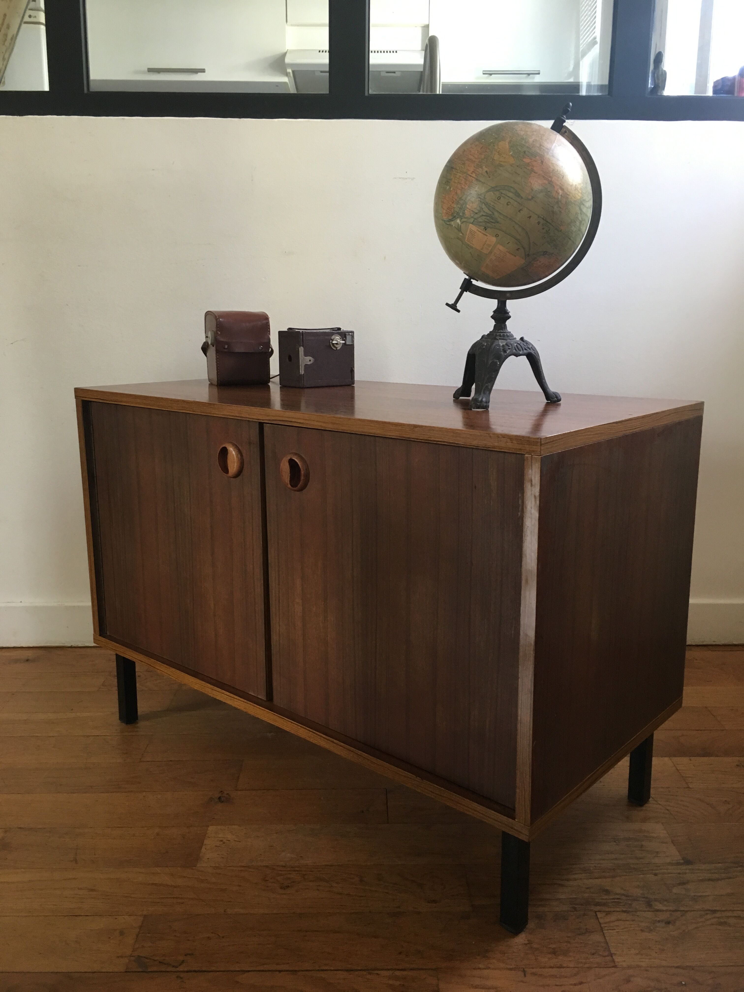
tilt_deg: -11.3
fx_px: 831
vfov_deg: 61.7
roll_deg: +0.1
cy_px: 496
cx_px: 372
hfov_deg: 48.2
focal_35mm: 29
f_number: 2.2
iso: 160
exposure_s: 1/33
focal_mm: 4.15
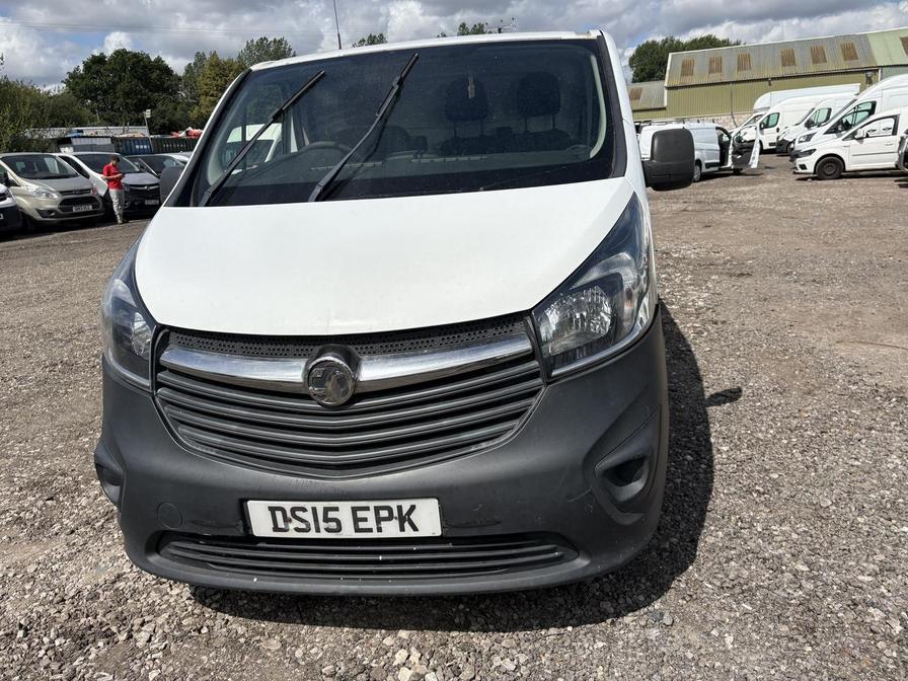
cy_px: 340
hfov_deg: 67.3
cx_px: 454
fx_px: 682
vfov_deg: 53.1
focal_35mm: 26
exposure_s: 1/6993
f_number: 1.6
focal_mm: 5.96
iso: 50
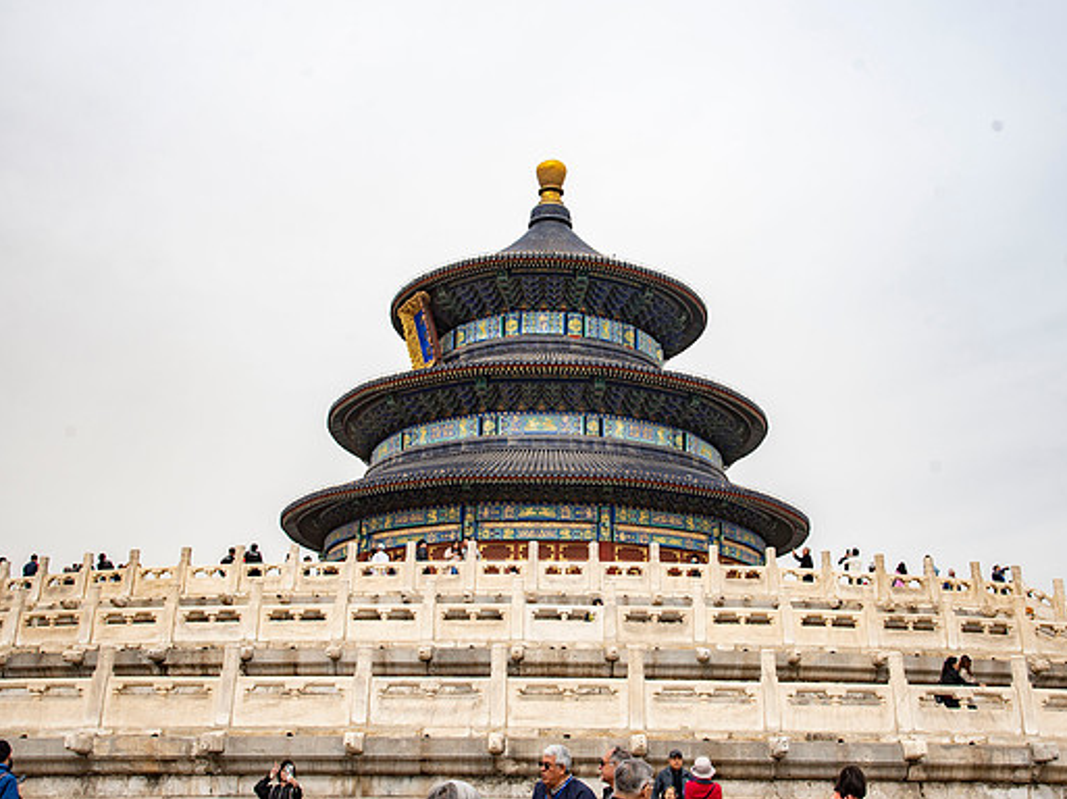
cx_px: 566
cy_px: 398
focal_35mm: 37
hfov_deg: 50.1
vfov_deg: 38.6
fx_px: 1140
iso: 100
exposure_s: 1/400
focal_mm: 34
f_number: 7.1
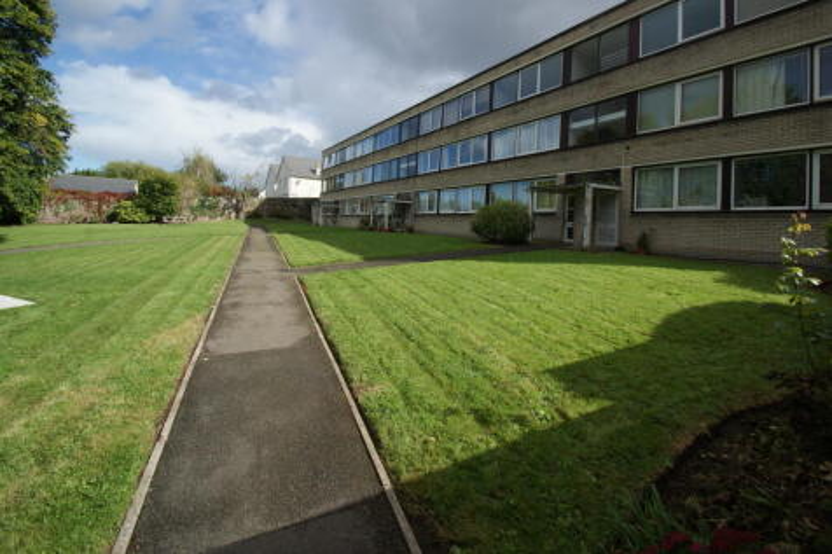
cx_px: 416
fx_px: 347
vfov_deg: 77.3
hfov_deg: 100.4
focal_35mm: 15
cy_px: 277
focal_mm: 10
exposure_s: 1/160
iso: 100
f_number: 10
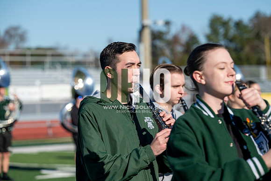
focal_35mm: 150
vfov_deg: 9.2
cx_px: 136
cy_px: 90
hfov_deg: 13.7
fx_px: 1129
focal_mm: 150
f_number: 5
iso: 250
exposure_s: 1/2000
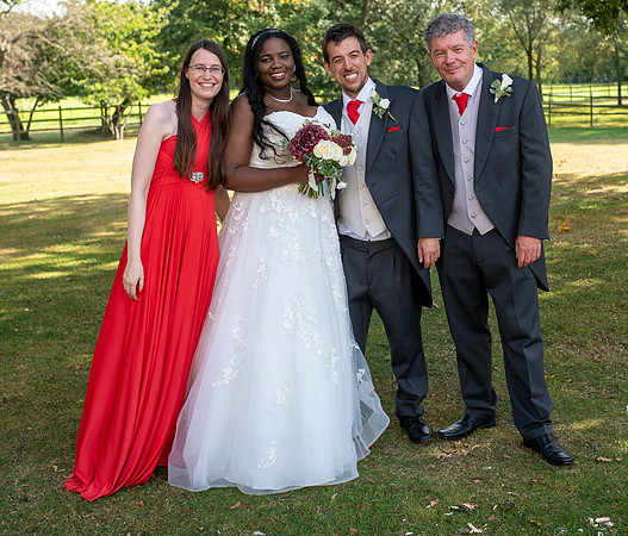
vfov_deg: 30.7
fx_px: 976
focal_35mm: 51
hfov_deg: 35.6
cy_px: 230
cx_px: 366
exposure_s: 1/160
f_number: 4
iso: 100
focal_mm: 35
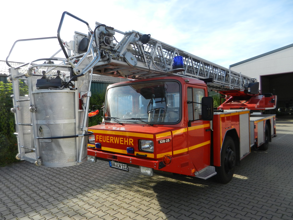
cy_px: 110
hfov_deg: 69.4
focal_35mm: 25
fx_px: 212
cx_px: 146
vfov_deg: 54.9
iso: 160
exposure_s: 1/640
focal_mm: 4.5
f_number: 3.5
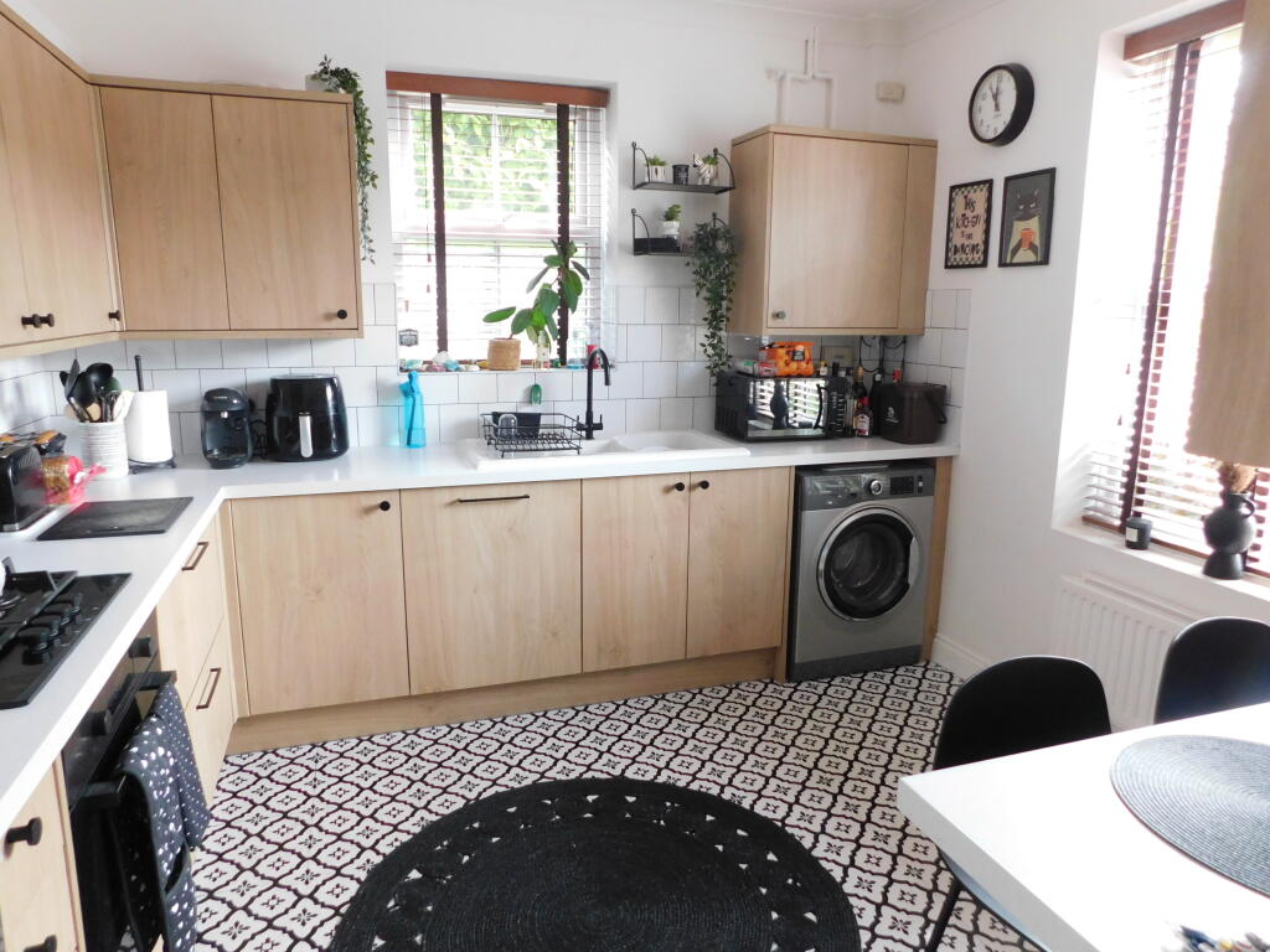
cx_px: 635
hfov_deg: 73.9
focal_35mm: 23
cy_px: 476
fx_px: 844
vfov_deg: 58.9
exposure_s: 1/30
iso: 400
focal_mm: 4
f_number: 3
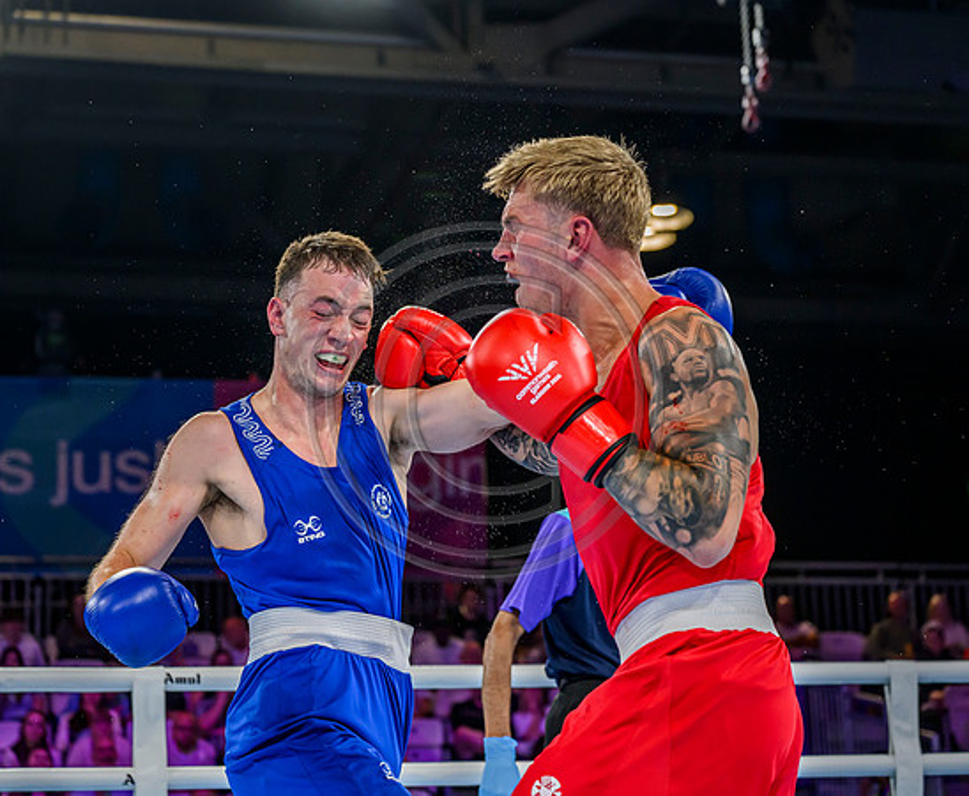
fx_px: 2280
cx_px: 511
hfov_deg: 24.0
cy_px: 308
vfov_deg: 19.8
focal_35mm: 79
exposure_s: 1/1600
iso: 2000
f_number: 3.2
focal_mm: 56
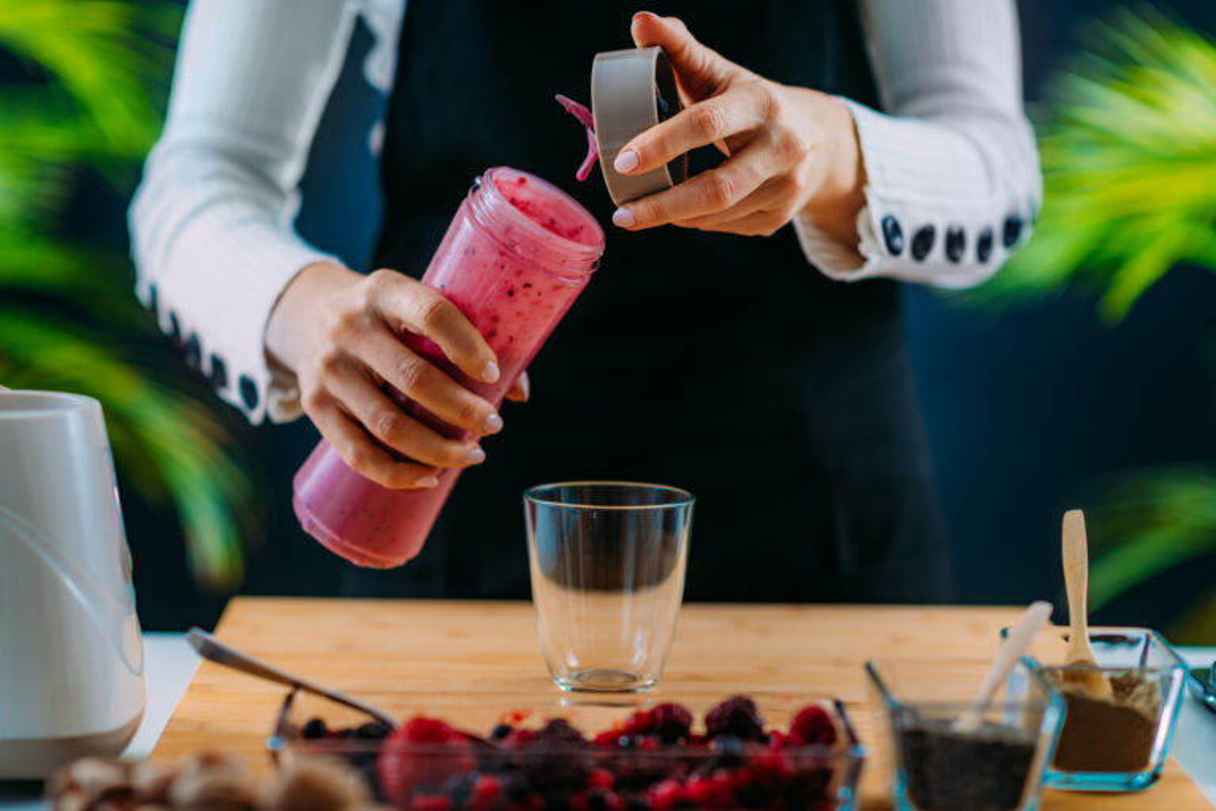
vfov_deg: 16.1
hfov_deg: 23.9
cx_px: 608
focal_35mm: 85
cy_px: 406
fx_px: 2871
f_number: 2.2
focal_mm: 85
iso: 64
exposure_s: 1/160
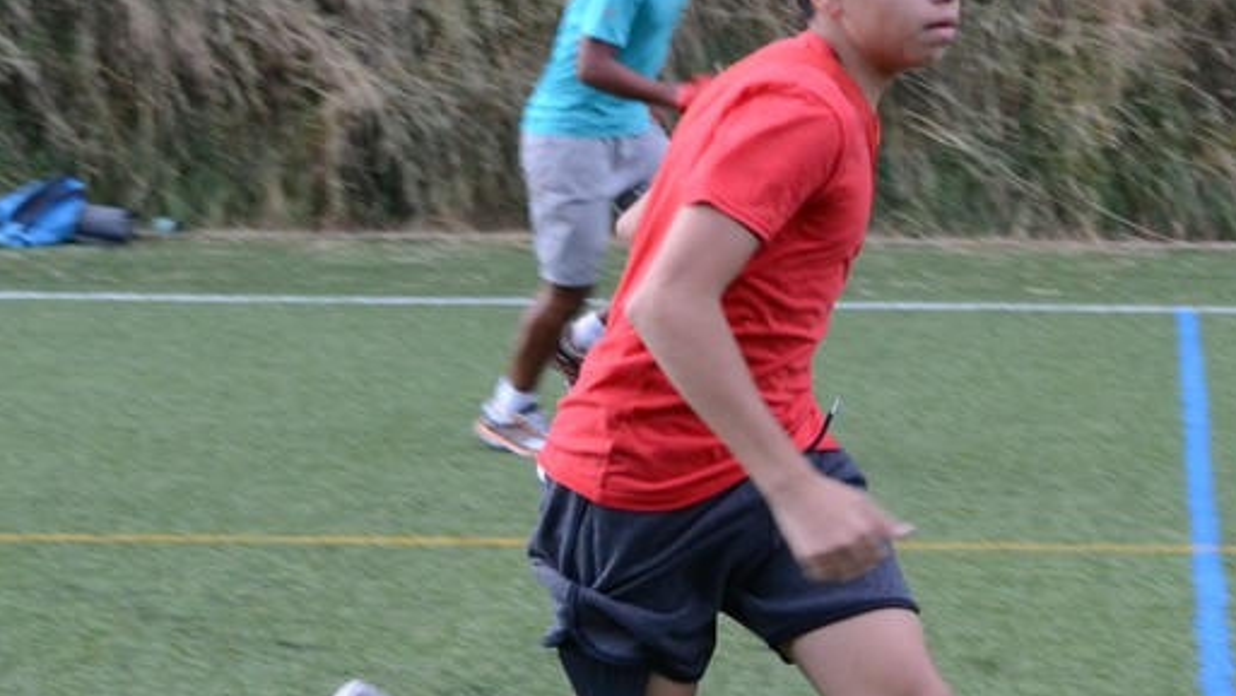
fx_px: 4524
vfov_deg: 8.8
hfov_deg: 15.4
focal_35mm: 138
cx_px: 1135
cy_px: 447
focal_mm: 44
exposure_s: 1/250
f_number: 8
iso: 1600
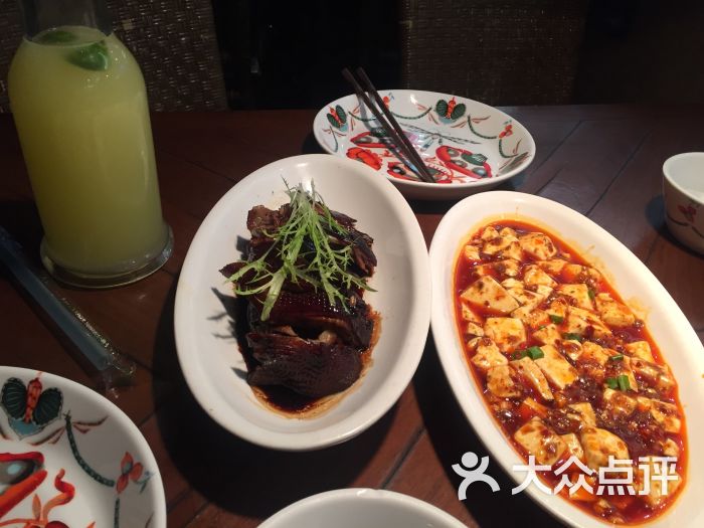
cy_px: 264
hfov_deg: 61.7
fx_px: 590
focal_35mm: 29
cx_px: 352
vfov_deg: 48.2
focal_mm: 4.15
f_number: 2.2
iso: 50
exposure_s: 1/33
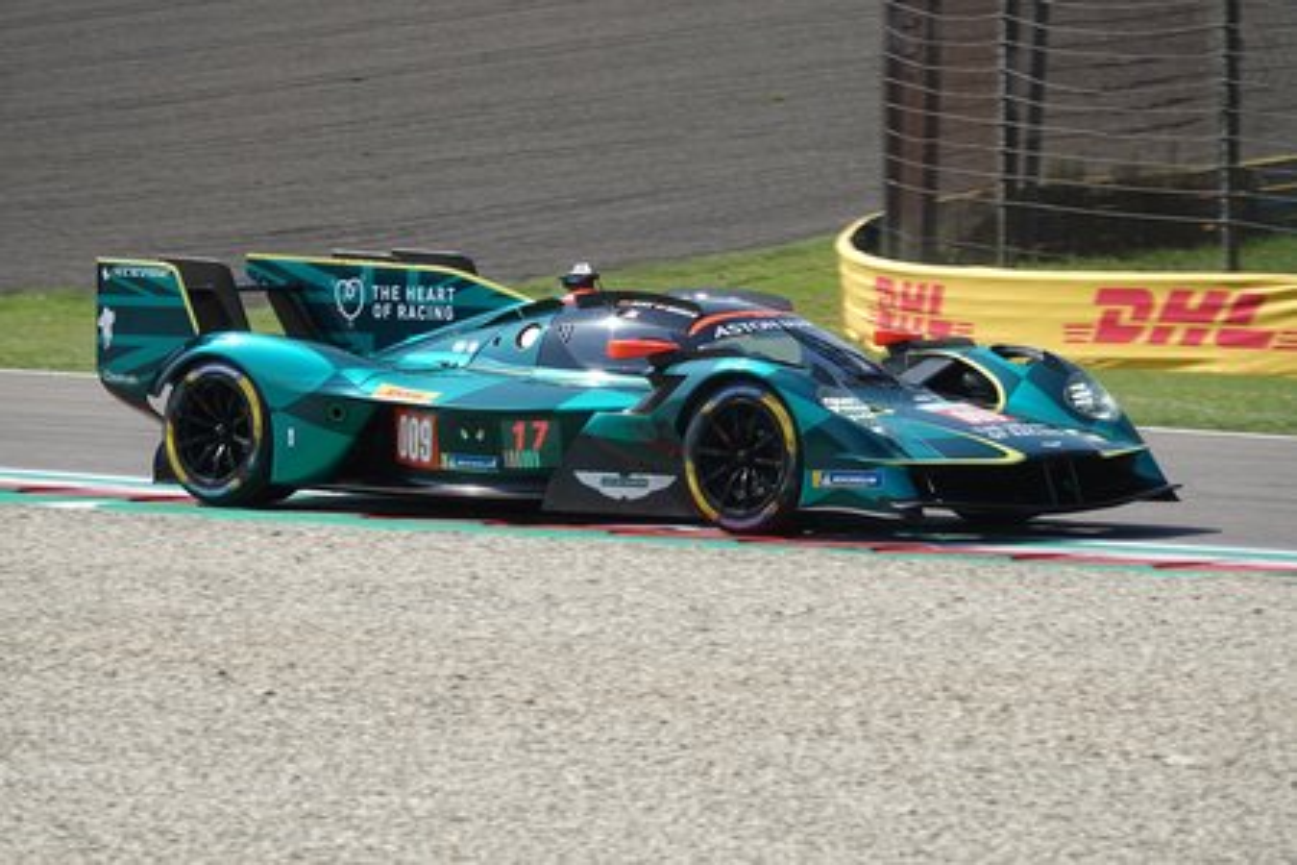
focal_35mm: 238
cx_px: 648
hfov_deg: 8.7
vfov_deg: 5.8
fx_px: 8574
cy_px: 432
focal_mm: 87.11
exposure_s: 1/1000
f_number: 4
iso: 125
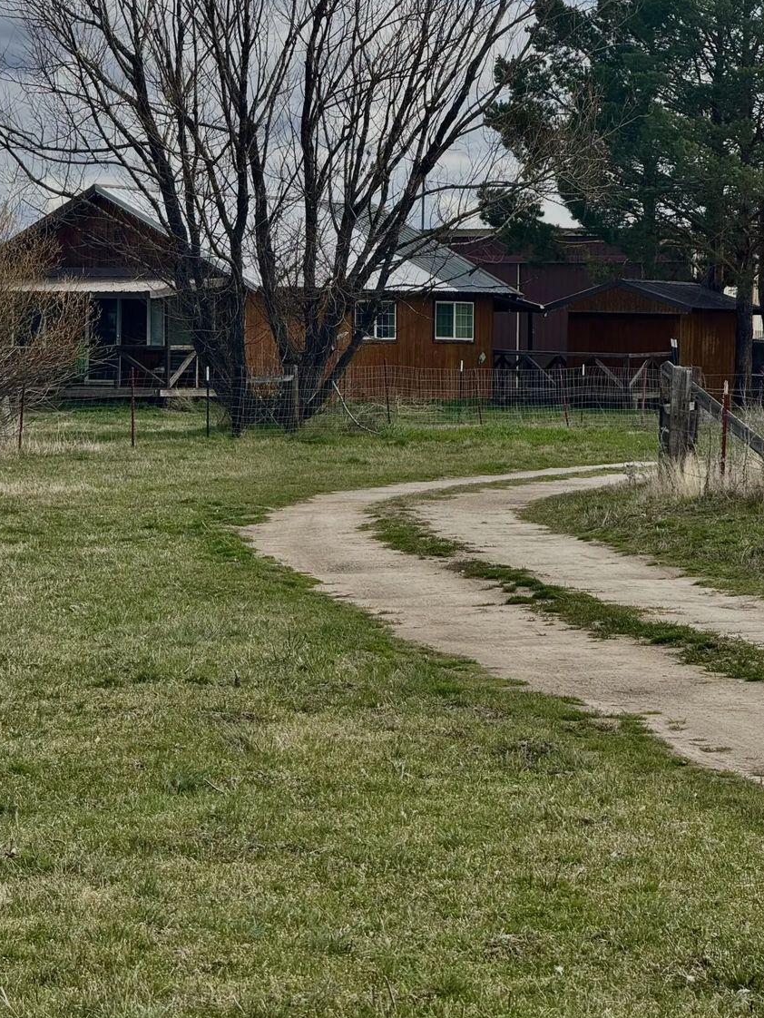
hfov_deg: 10.2
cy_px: 470
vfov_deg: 13.5
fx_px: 4295
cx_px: 371
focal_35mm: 146
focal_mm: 15.66
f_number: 2.8
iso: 50
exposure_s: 1/1342
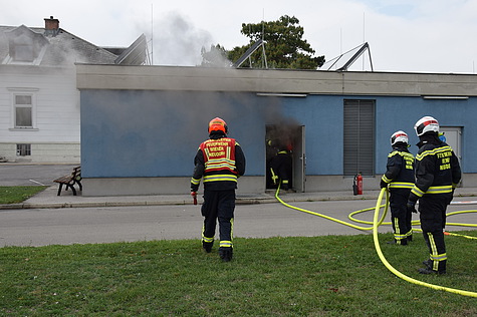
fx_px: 477
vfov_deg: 36.8
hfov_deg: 53.2
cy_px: 158
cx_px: 238
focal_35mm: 36
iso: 200
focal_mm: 24
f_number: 9
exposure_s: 1/320
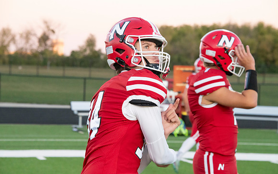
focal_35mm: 164
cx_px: 139
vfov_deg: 8.0
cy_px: 87
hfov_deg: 12.8
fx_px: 1243
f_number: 9
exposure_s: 1/500
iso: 8000
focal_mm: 160
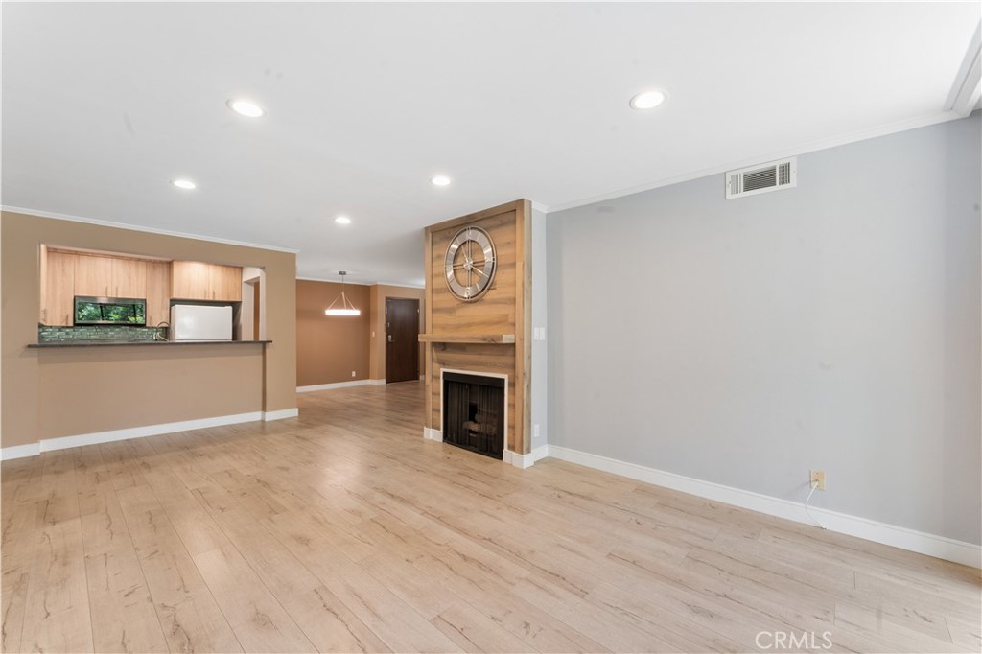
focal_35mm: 14
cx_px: 491
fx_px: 382
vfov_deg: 81.2
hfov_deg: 104.3
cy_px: 327
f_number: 13
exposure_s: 1/1.67
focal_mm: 14
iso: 100
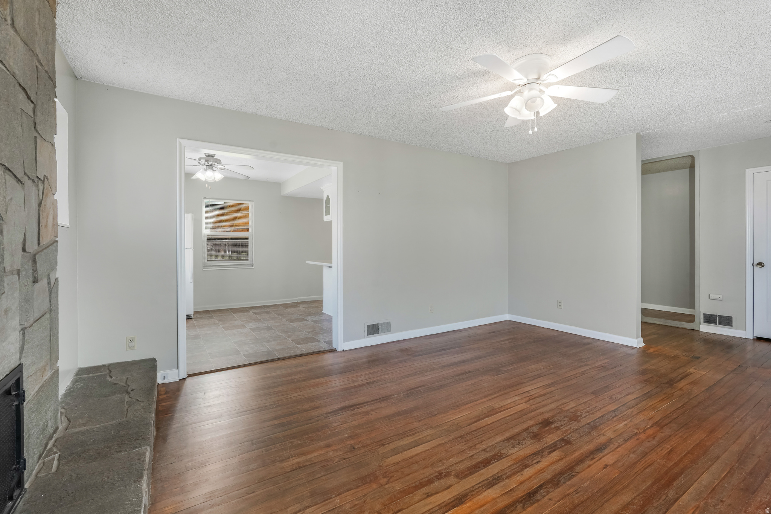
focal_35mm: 16
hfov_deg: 96.7
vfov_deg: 73.7
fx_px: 343
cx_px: 386
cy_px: 257
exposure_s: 1/15
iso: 800
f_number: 8
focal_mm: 16
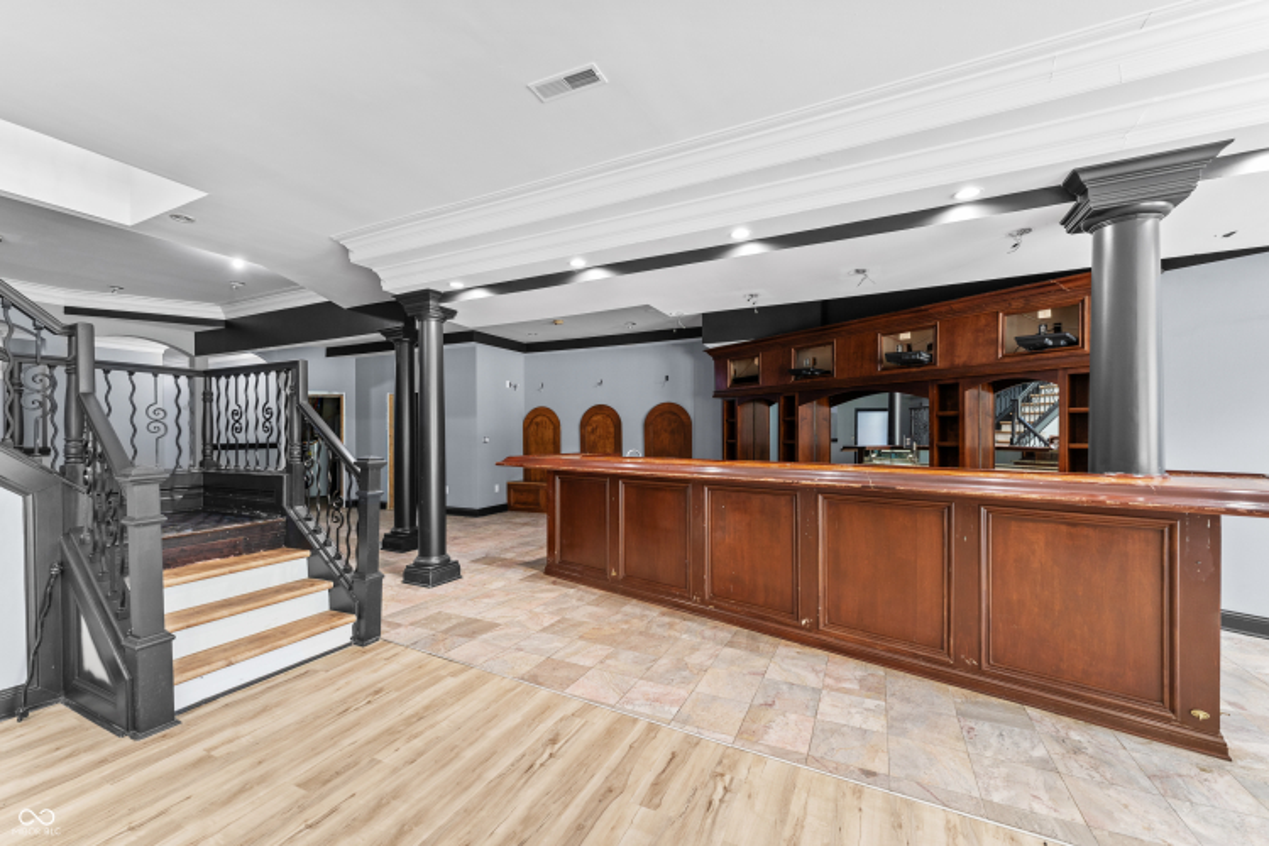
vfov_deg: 81.2
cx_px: 634
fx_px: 493
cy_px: 423
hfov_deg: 104.3
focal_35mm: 14
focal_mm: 14
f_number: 5
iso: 200
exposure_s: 1/6
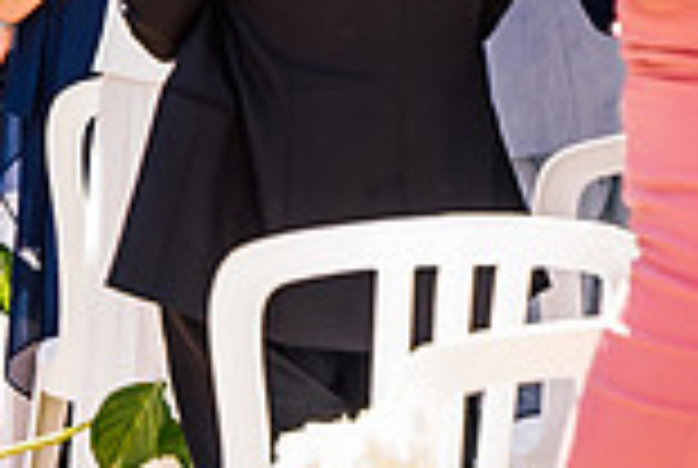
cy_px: -218
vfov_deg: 6.2
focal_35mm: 219
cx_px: -423
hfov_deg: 9.1
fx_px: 4254
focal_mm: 57
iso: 200
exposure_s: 1/125
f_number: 5
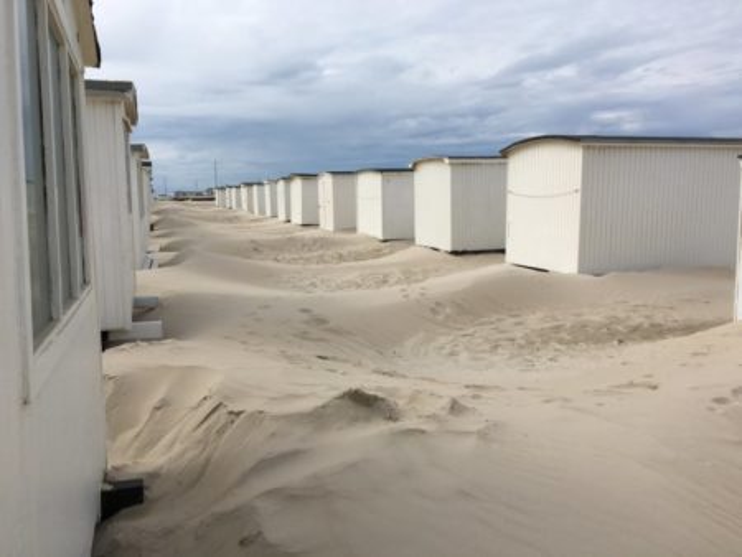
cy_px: 278
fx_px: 622
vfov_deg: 48.3
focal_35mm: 29
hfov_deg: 61.6
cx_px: 371
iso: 25
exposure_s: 1/3344
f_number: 2.2
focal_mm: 4.15
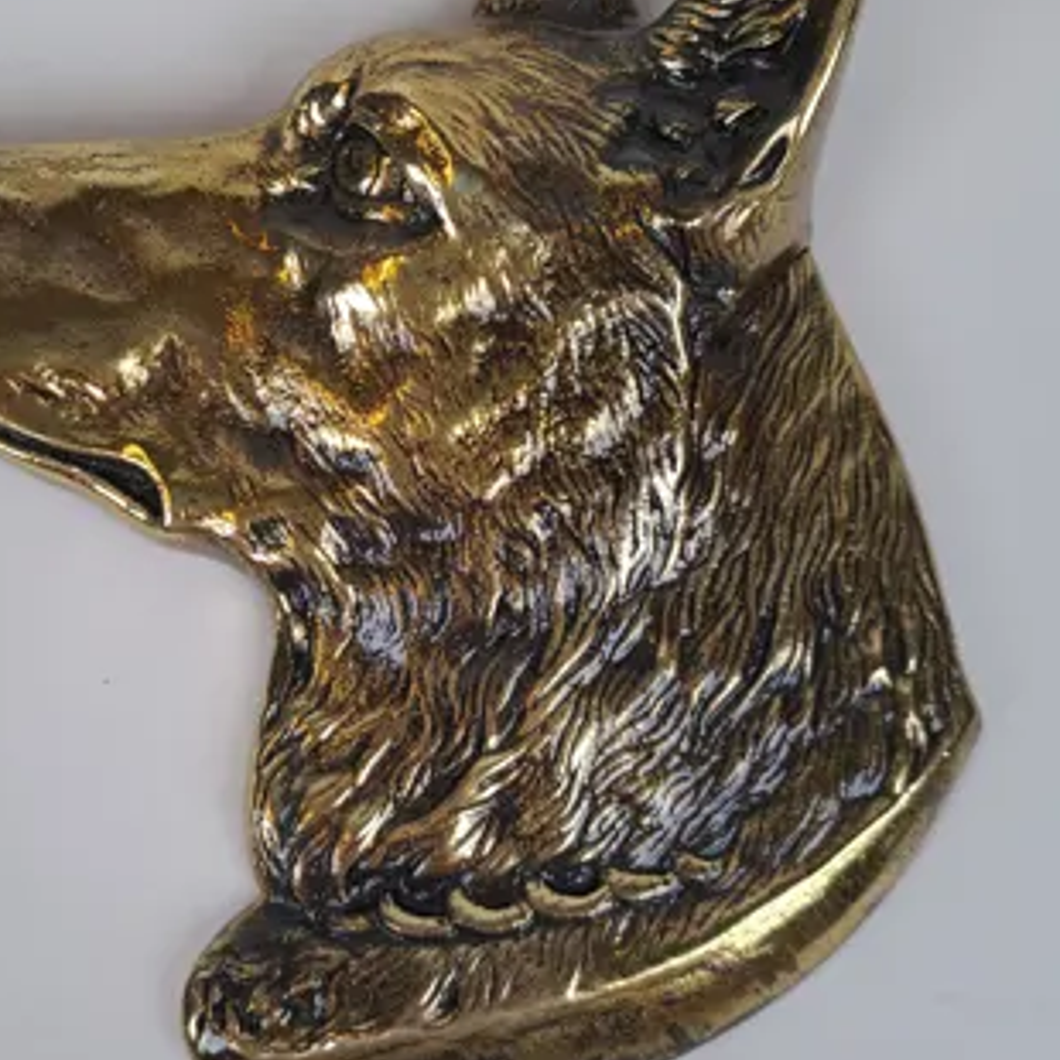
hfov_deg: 40.7
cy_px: 424
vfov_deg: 40.7
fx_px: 1420
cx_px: 421
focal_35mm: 41
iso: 50
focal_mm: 5.23
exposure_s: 1/100
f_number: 1.8
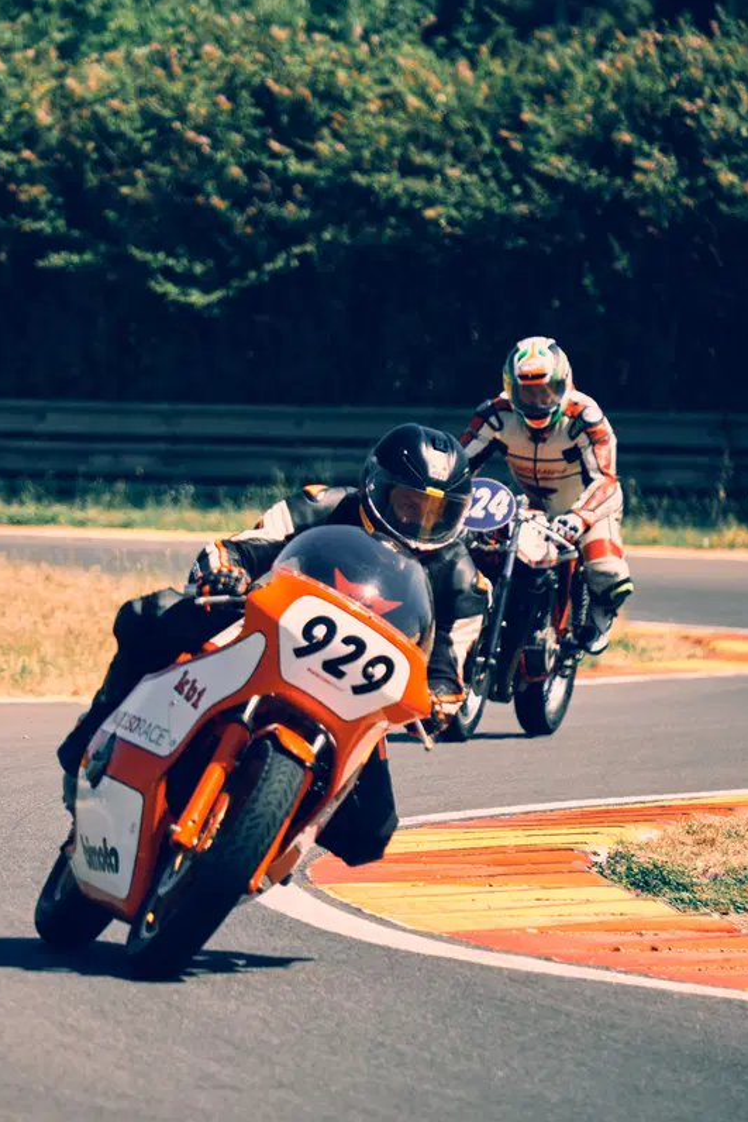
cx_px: 156
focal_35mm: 452
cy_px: 560
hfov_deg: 3.0
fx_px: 14080
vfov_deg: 4.6
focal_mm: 200
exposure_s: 1/1250
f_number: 4.8
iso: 250
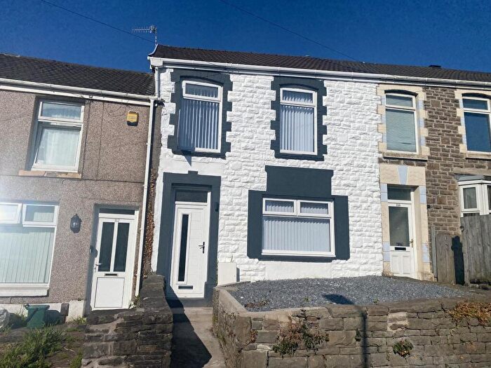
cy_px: 184
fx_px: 369
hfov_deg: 67.3
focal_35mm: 26
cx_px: 246
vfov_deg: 53.1
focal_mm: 4.25
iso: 32
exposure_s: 1/8850
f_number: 1.8
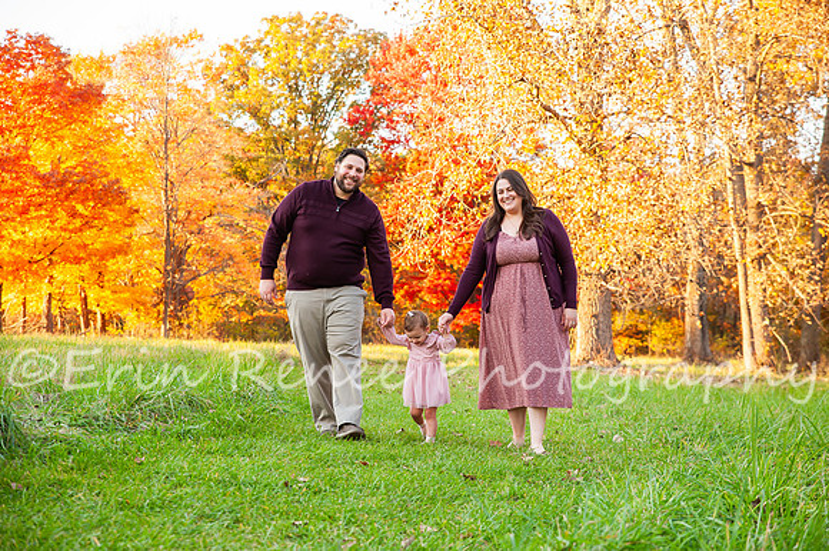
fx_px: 1611
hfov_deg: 28.9
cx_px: 414
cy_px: 276
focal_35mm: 70
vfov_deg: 19.4
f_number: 4.5
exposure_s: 1/160
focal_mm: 70
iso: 400
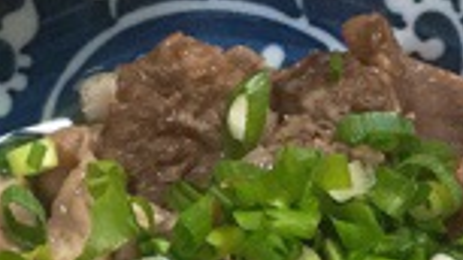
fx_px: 1731
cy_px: 15
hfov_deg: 14.1
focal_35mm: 141
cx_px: -257
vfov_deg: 8.6
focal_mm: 3.3
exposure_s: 1/30
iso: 125
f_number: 2.4
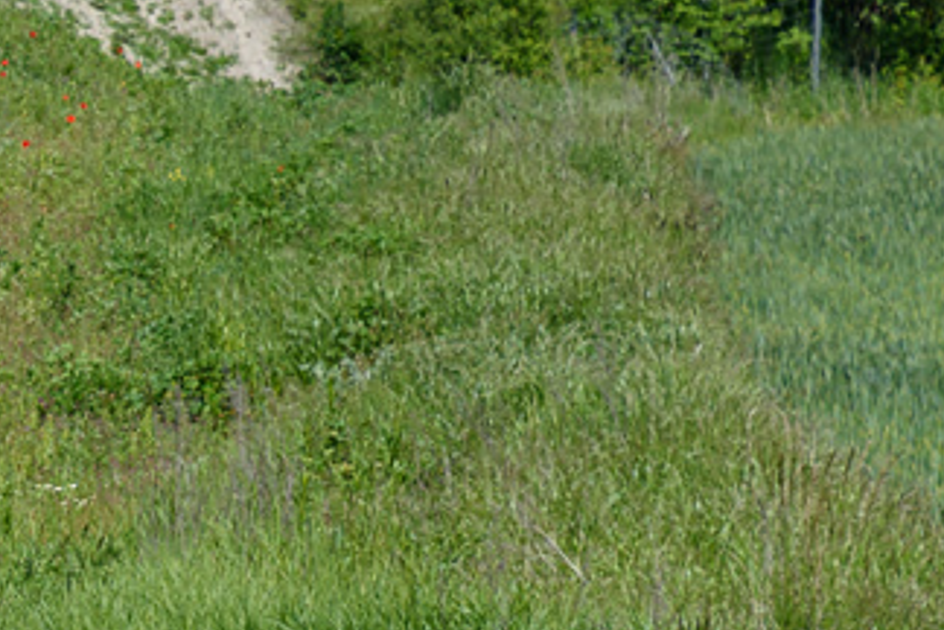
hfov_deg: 4.9
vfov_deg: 3.3
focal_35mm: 417
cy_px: 884
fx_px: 10930
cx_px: -740
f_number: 8
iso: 200
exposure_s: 1/640
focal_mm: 75
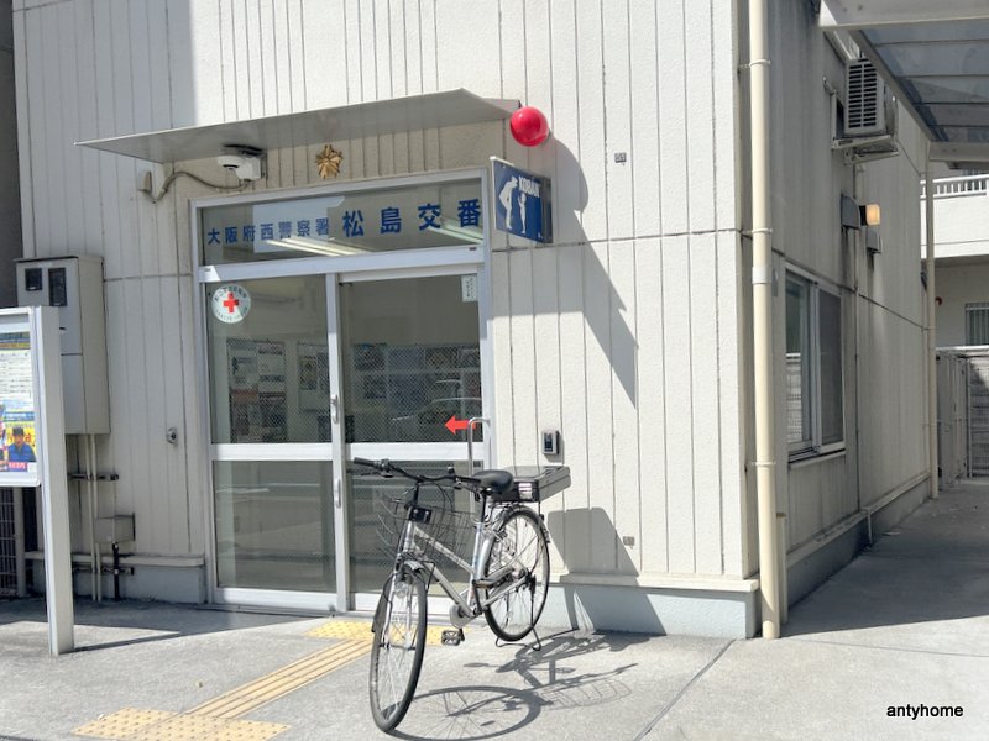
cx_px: 494
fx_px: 743
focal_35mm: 26
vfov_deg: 53.1
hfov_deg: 67.3
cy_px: 370
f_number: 1.5
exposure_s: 1/6211
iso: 50
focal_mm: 5.7
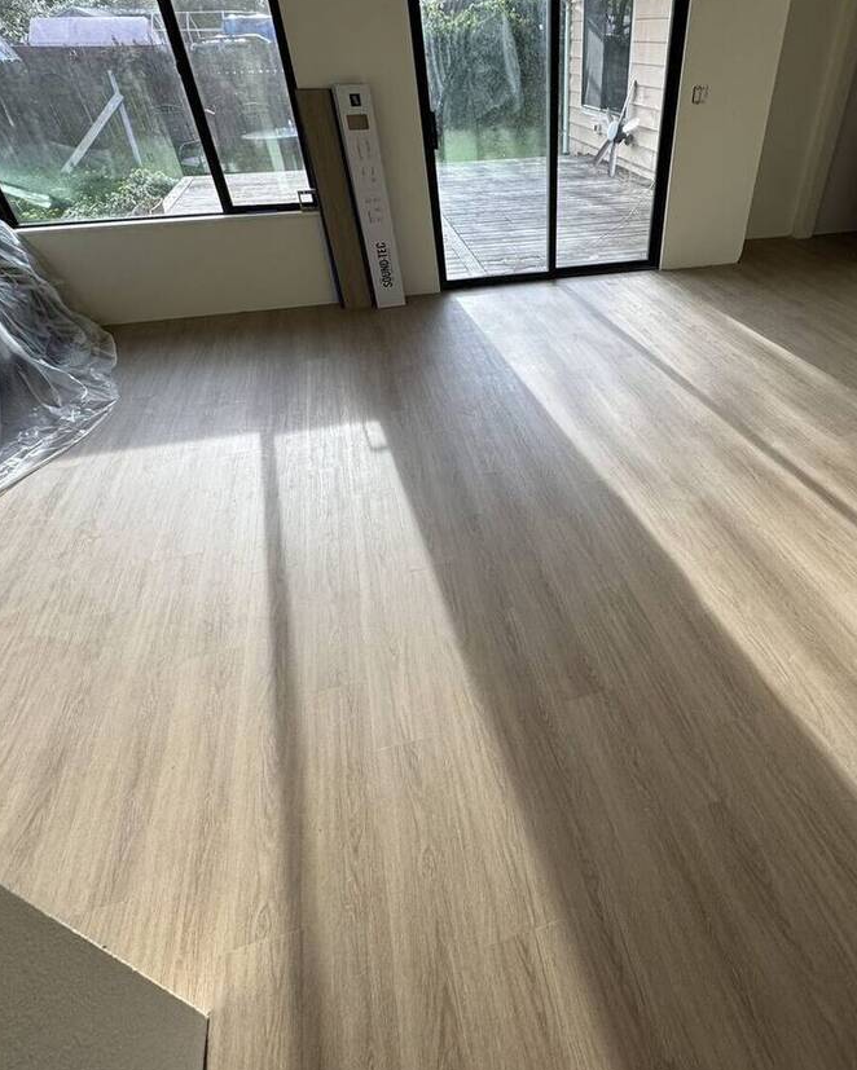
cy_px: 549
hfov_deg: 69.5
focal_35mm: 19
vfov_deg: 83.3
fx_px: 602
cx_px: 545
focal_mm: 2.22
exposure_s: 1/209
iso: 40
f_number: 2.2
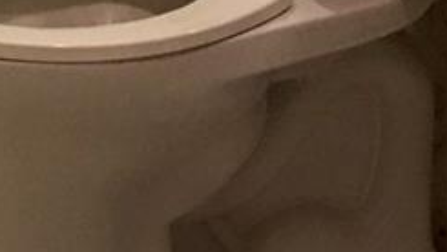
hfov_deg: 13.7
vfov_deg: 6.6
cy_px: -667
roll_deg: -0.3
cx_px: 22
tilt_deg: -3.6
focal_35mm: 155
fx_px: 1838
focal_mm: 4.15
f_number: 2.2
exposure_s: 1/15
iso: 64
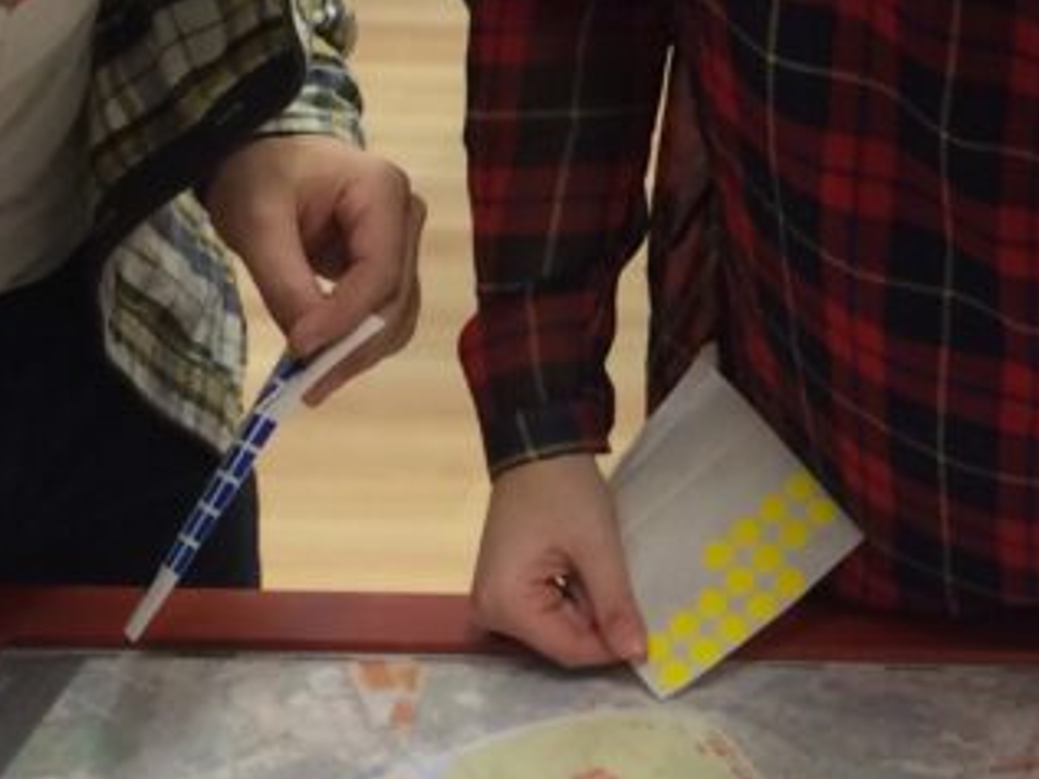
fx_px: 3422
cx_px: 1148
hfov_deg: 16.7
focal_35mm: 114
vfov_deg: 12.9
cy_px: 131
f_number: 2.2
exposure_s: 1/33
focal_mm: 4.12
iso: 125
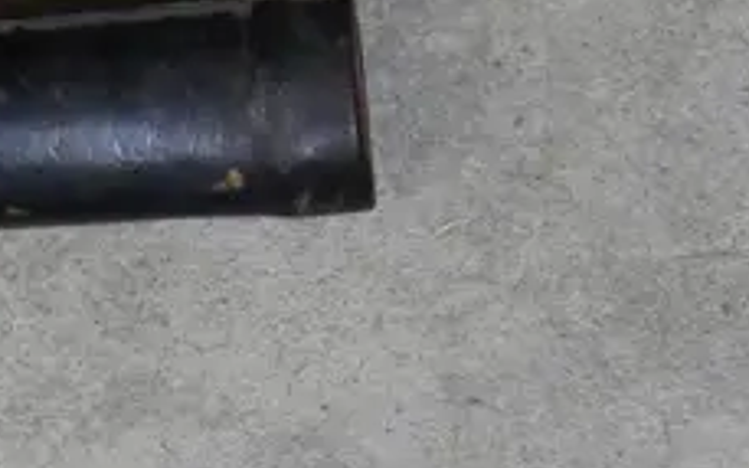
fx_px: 6184
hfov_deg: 6.8
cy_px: -87
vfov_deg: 4.3
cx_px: -481
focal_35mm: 303
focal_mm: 32
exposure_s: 1/80
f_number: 7.1
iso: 800
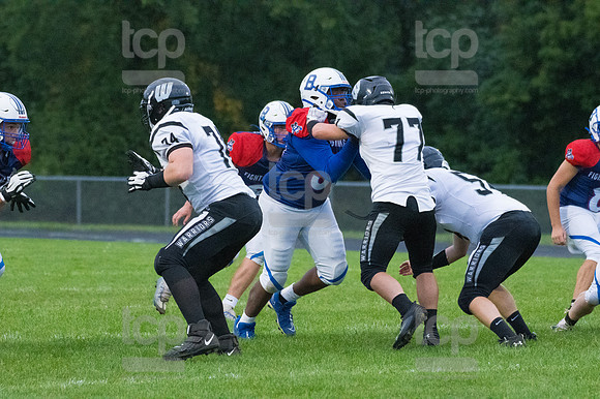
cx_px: 300
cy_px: 200
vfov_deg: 4.2
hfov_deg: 6.2
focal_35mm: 330
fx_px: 5497
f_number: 5.6
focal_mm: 220
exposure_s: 1/2000
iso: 10000
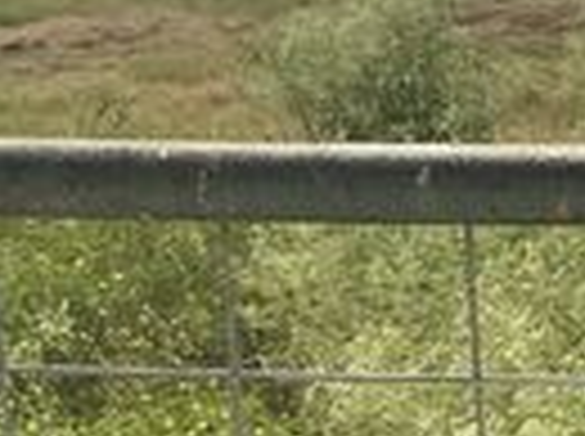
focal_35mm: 143
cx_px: 1215
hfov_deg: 12.1
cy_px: -85
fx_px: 2412
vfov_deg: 10.2
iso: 20
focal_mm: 3
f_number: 1.8
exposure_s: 1/3788
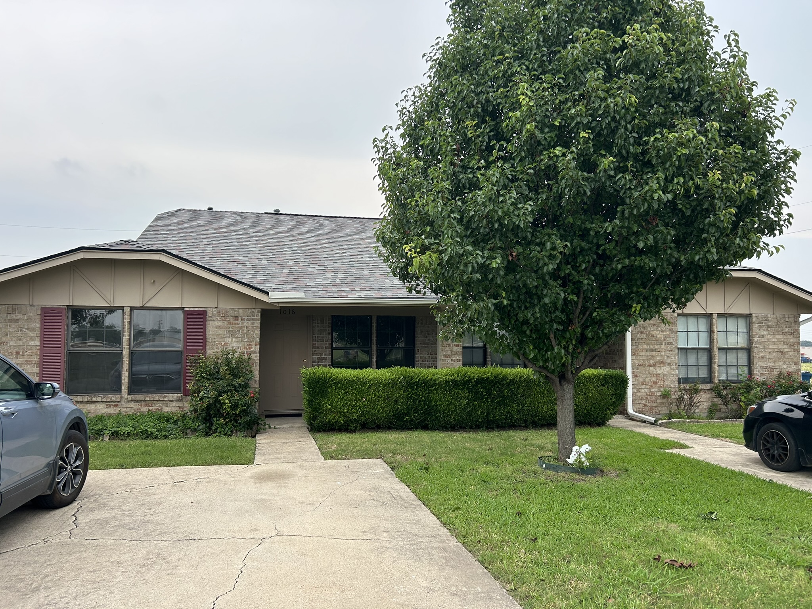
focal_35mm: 26
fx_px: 610
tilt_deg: +4.1
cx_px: 406
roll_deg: +0.2
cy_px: 304
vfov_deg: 53.1
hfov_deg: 67.3
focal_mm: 5.7
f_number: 1.5
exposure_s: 1/909
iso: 50
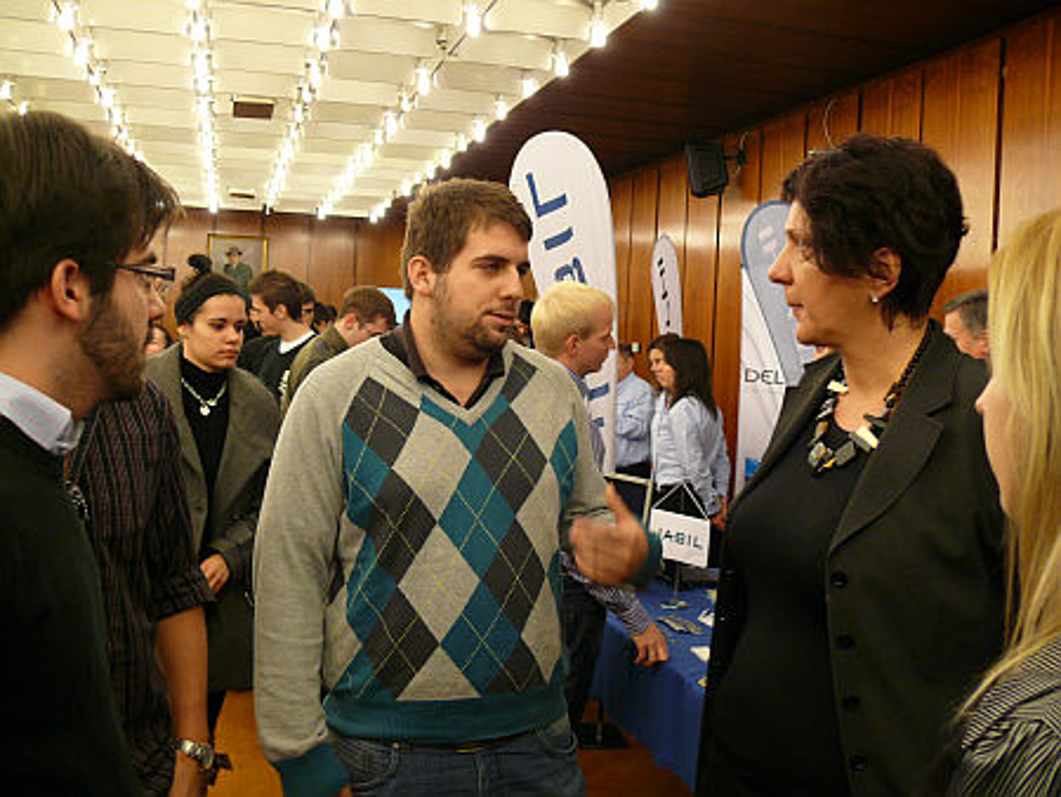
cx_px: 530
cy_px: 398
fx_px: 1073
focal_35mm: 35
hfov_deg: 52.6
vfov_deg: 40.7
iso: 160
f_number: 2.8
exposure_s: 1/30
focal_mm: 7.4
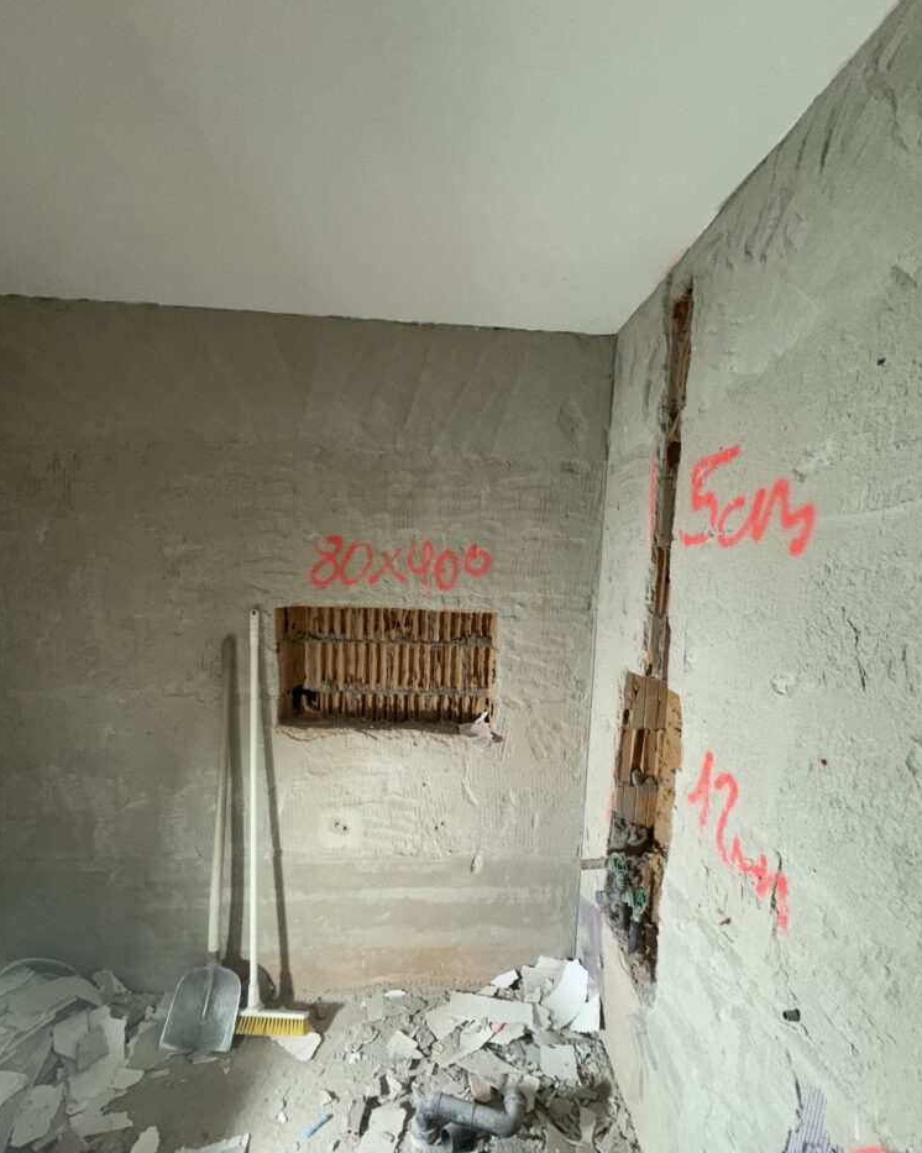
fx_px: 512
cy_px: 629
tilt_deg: -5.4
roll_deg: -1.2
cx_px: 451
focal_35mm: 15
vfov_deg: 96.5
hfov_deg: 84.0
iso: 125
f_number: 2.2
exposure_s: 1/100
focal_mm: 2.22
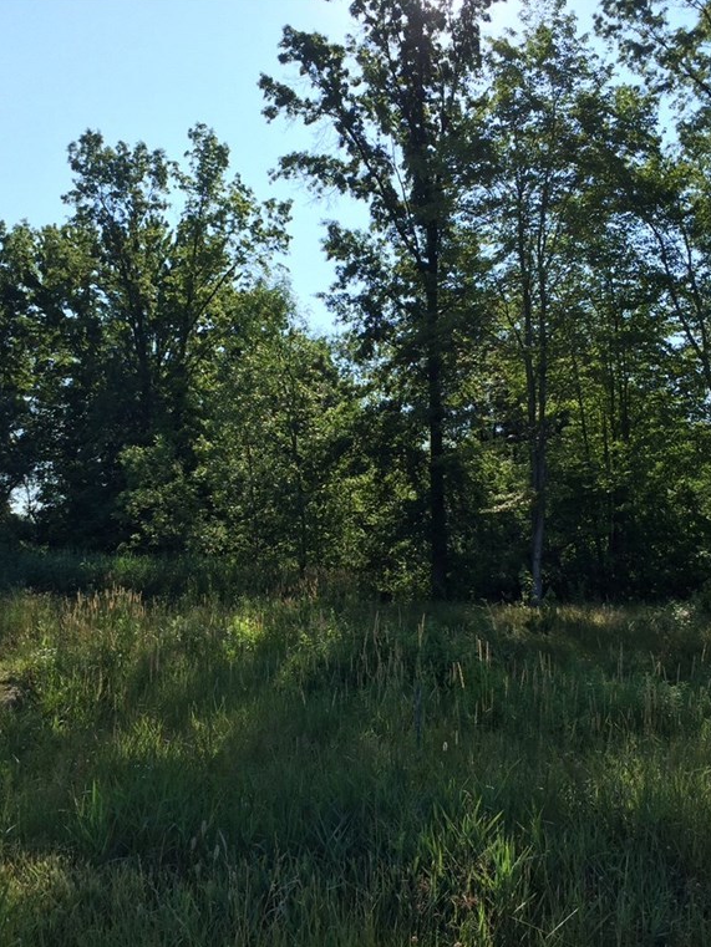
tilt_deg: +5.4
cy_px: 472
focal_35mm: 39
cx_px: 377
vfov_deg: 47.9
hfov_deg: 36.8
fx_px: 1068
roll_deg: +0.3
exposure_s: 1/1522
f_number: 2.2
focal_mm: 4.15
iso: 32
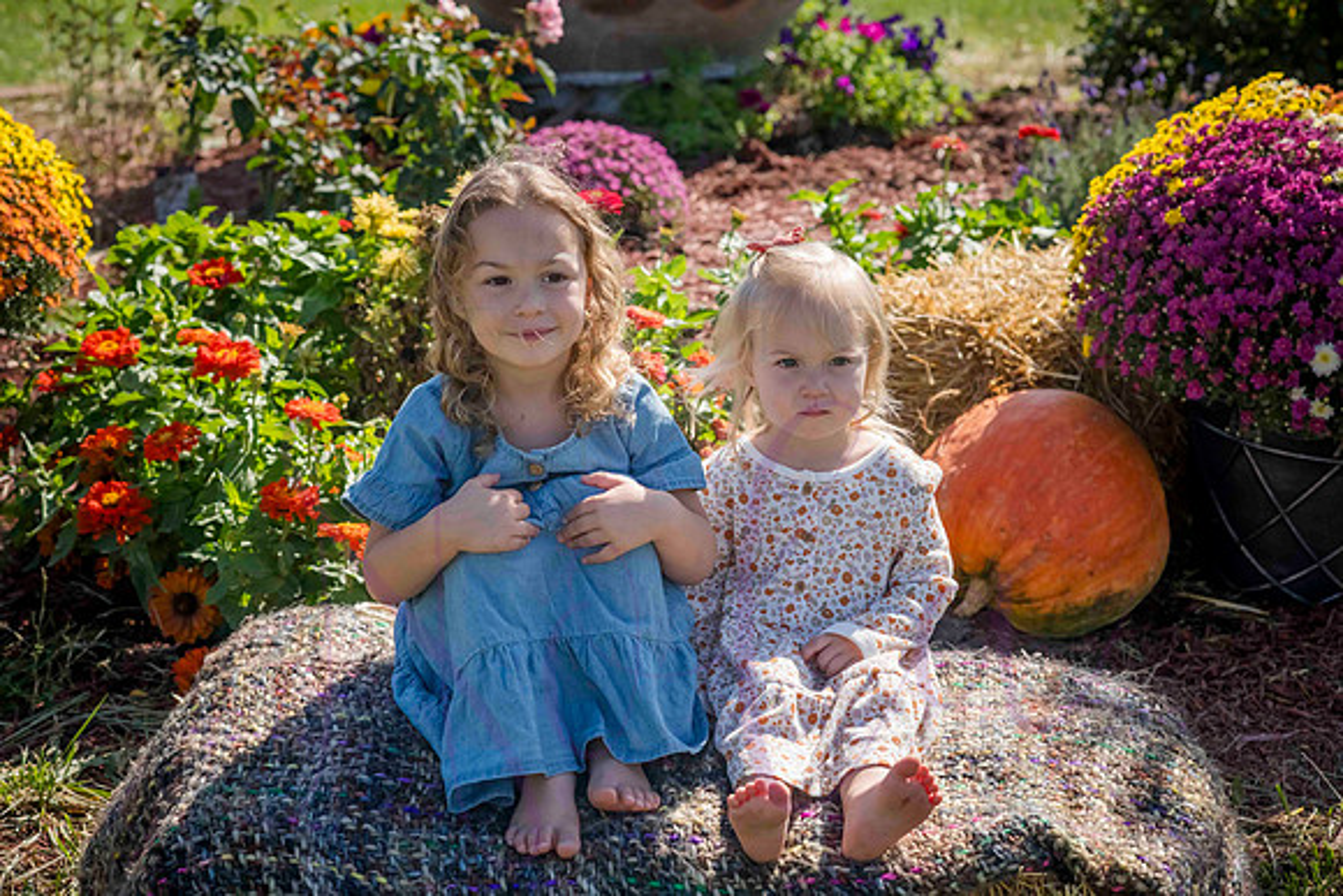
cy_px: 448
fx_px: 3172
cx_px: 672
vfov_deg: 16.1
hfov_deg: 23.9
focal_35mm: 85
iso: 400
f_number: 7.1
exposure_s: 1/1250
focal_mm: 85
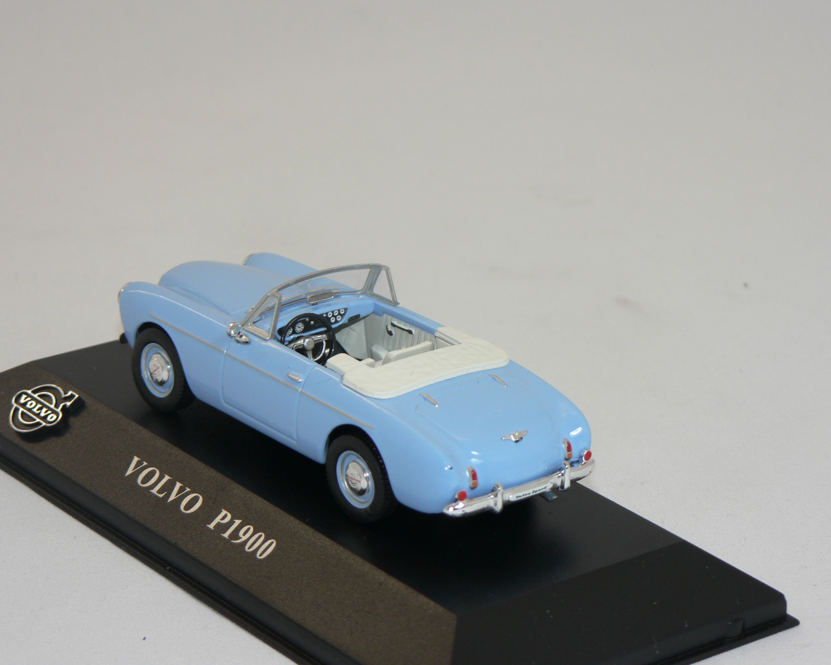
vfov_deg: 12.3
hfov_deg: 15.4
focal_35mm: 125
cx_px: 406
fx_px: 3074
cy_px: 335
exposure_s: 1/60
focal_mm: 19.9
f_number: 3.2
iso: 80
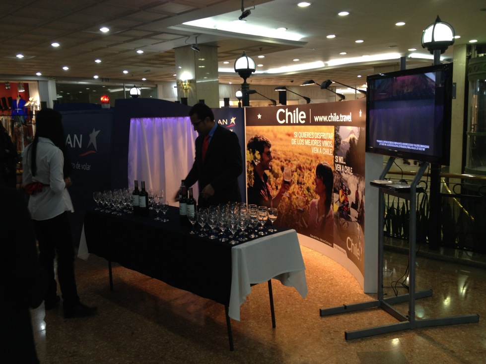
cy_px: 182
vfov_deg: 40.7
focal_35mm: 35
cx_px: 243
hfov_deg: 52.6
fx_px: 491
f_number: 2.4
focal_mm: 4.28
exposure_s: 1/20
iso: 64
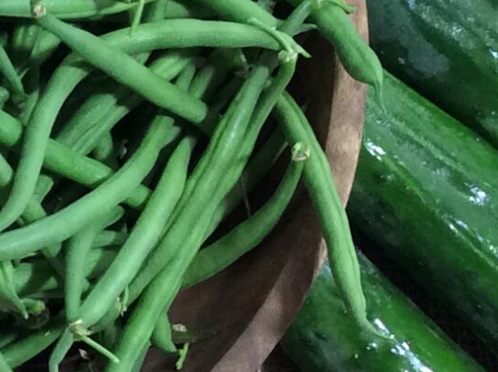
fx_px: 2256
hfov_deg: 12.2
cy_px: 118
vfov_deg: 9.4
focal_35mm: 157
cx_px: -167
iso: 100
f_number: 2.4
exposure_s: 1/24
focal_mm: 3.3
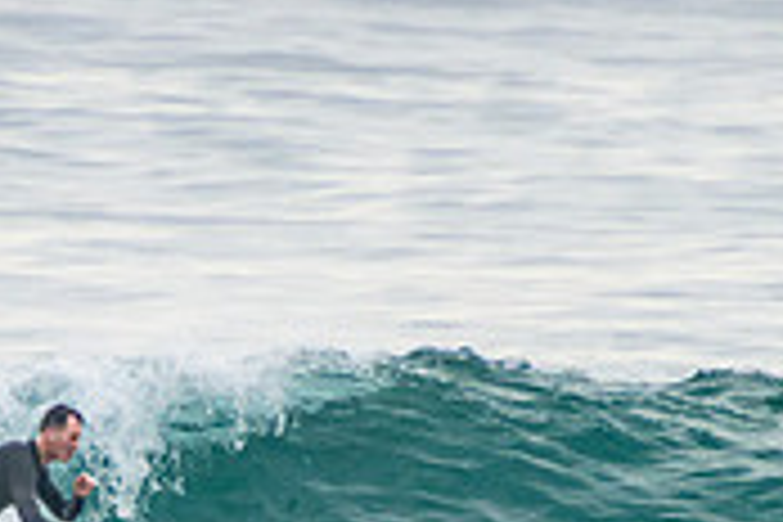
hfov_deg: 1.1
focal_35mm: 1832
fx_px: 39843
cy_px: 719
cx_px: 171
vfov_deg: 0.8
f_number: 5.6
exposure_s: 1/1250
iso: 500
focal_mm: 400
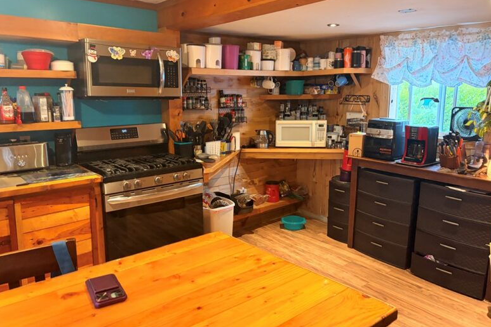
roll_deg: -0.6
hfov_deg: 65.5
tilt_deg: -7.6
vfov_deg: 46.3
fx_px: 382
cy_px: 152
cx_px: 243
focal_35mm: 28
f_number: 1.6
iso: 400
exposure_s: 1/60
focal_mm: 5.96
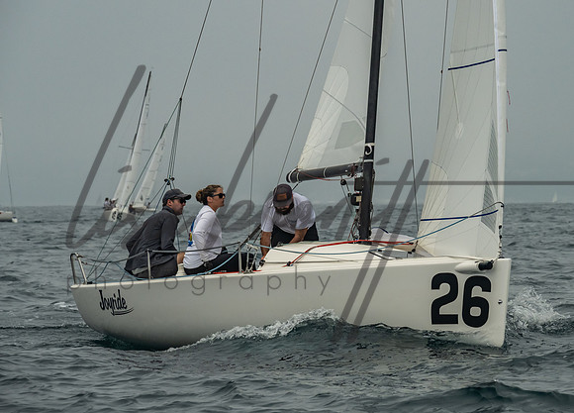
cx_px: 321
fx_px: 3360
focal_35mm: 206
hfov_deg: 9.8
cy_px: 179
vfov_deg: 7.0
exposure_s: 1/3200
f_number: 9
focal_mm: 165
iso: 800
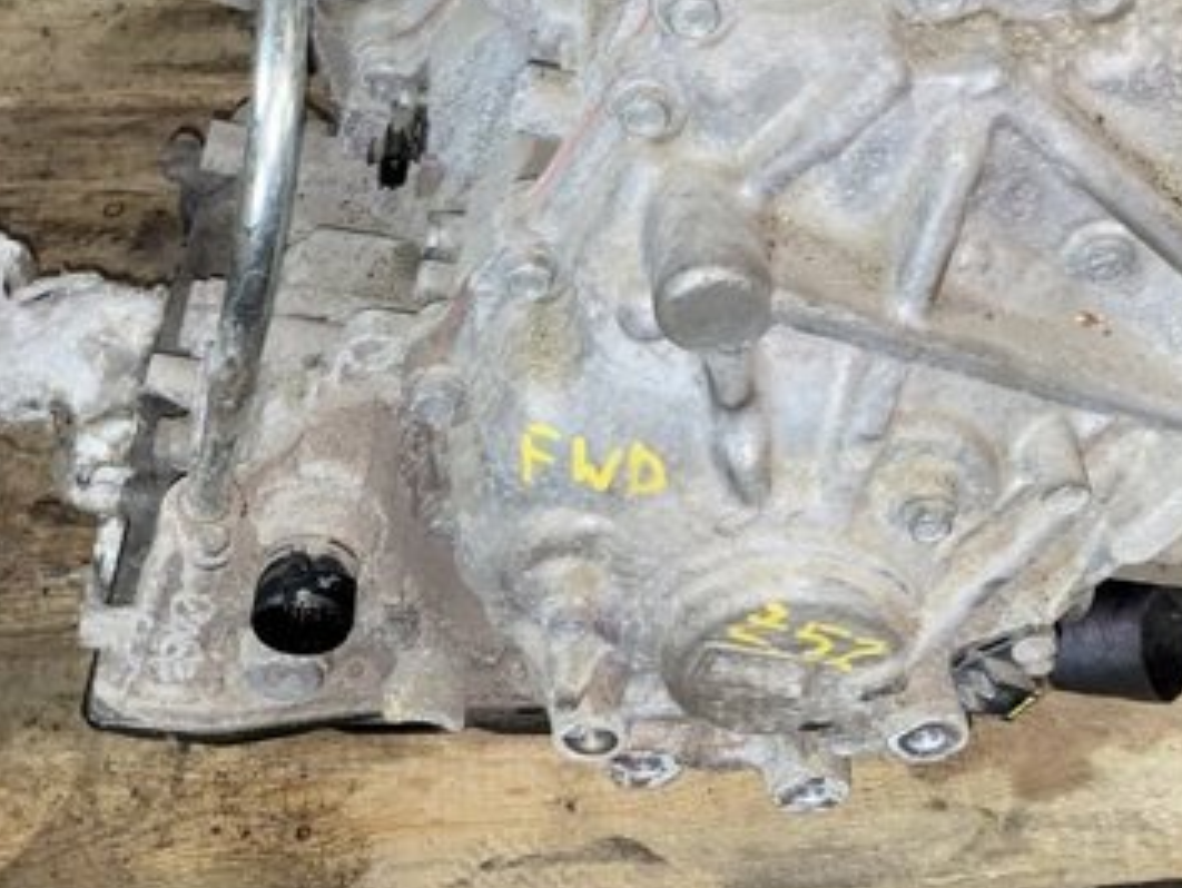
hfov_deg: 40.4
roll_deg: -2.1
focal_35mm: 47
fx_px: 1606
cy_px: 140
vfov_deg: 30.0
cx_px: 638
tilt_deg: -38.1
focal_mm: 4.25
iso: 64
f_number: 1.8
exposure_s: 1/4
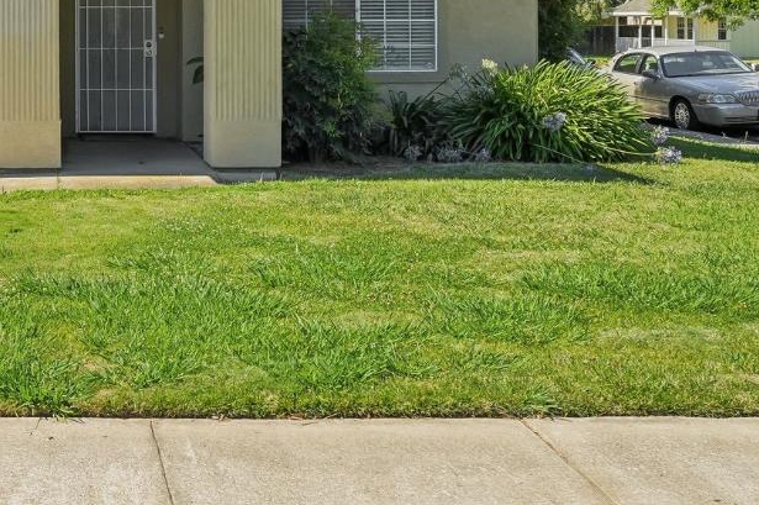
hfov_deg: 30.0
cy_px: 17
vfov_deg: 21.2
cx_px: -4
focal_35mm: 62
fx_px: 1311
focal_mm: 25.5
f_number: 8
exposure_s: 1/320
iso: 400
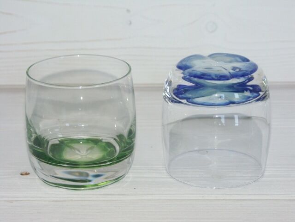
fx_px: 954
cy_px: 111
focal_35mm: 112
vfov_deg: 13.2
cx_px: 148
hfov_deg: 17.6
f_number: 3.5
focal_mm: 27.67
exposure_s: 1/160
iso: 200
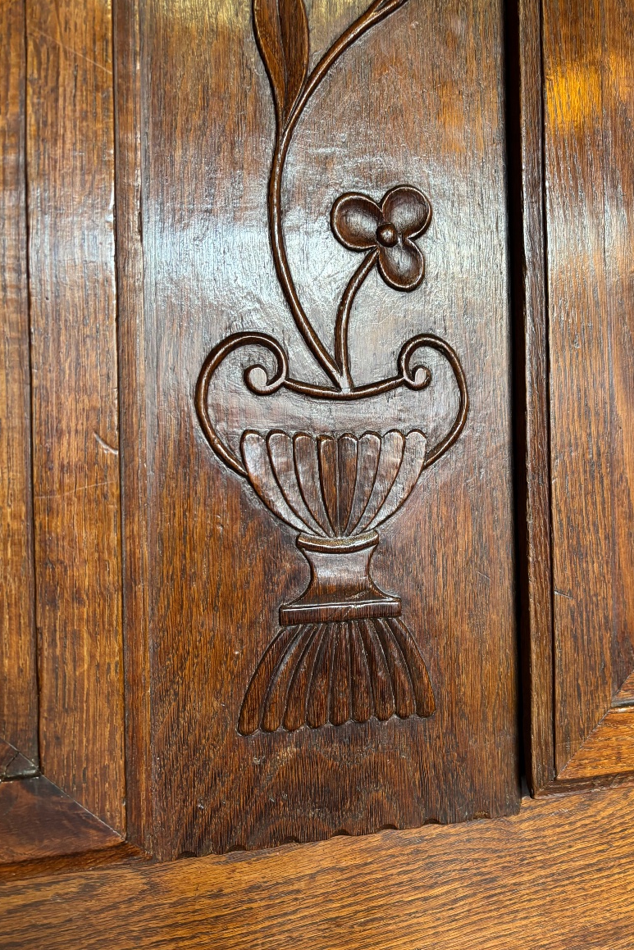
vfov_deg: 65.5
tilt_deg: -0.2
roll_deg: -0.1
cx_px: 363
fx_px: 739
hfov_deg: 46.3
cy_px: 478
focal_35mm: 28
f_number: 1.6
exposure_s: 1/50
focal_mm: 5.96
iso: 200
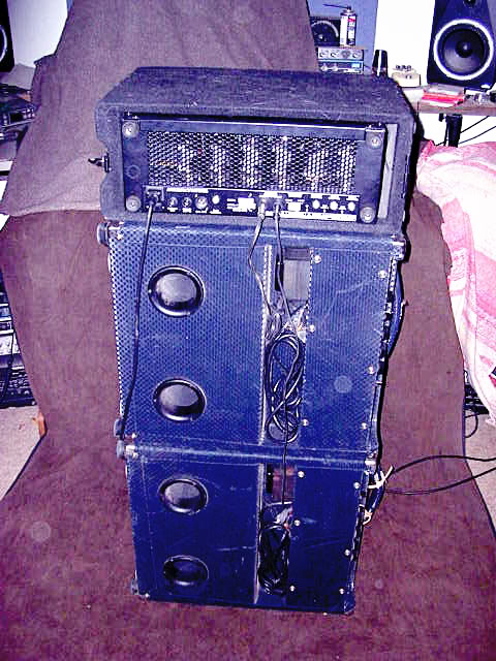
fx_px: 726
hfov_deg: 37.7
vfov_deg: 49.0
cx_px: 248
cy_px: 330
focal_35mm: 38
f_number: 2.8
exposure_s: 1/60.1
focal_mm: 5.8
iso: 394
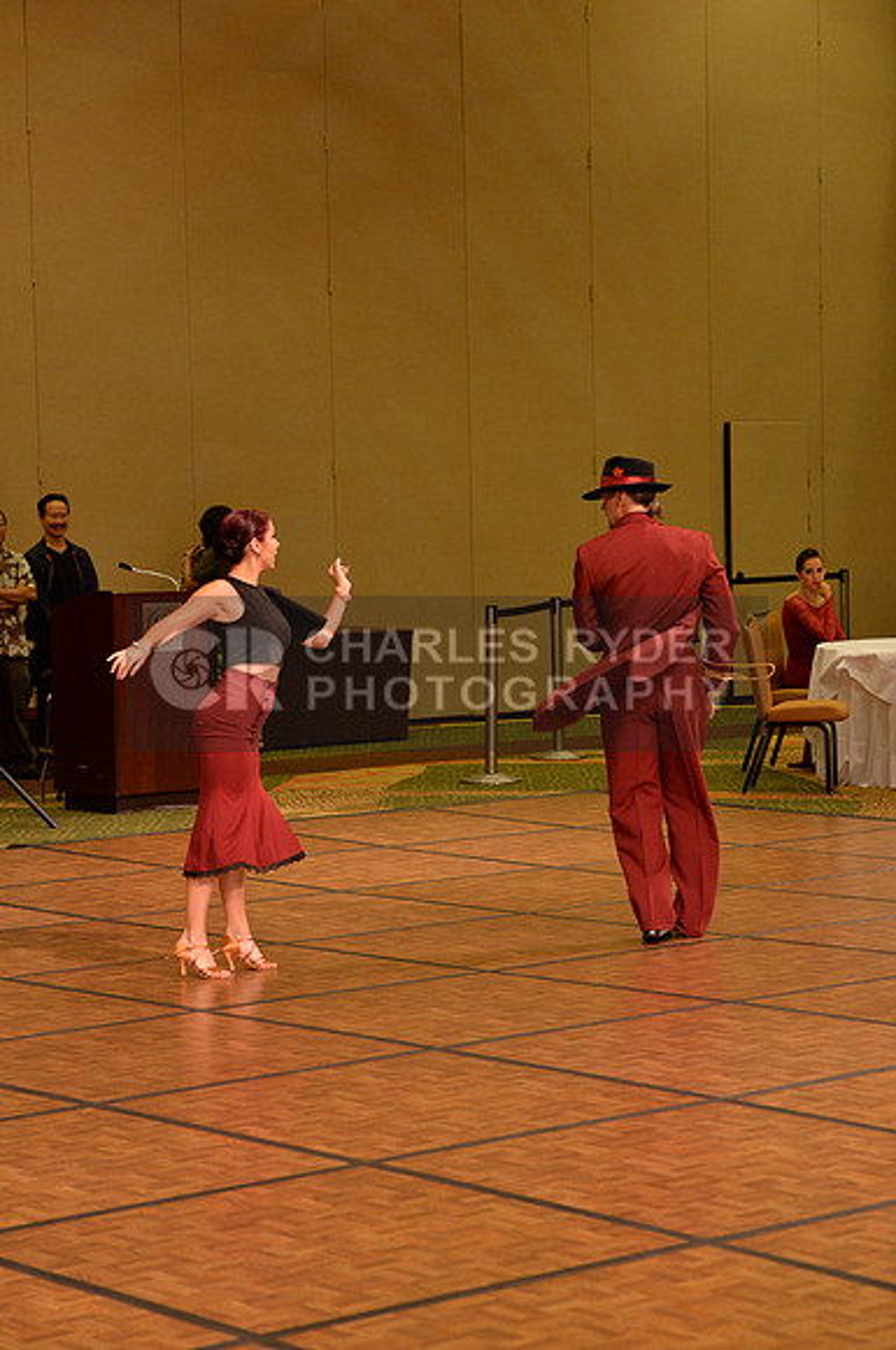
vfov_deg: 21.5
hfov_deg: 14.4
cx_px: 448
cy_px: 675
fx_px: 3557
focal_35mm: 95
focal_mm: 95
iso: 2000
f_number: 5.6
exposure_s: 1/200
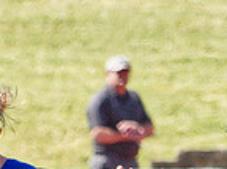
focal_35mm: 1696
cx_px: 348
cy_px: 302
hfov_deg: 1.2
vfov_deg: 0.9
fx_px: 11085
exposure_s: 1/640
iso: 800
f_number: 8
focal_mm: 210
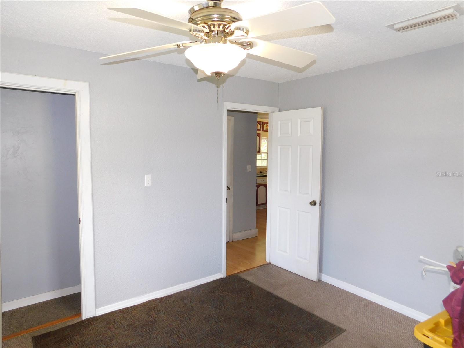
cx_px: 232
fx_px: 308
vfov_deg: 58.9
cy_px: 174
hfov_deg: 73.9
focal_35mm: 23
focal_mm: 4
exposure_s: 1/30
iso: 200
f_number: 3
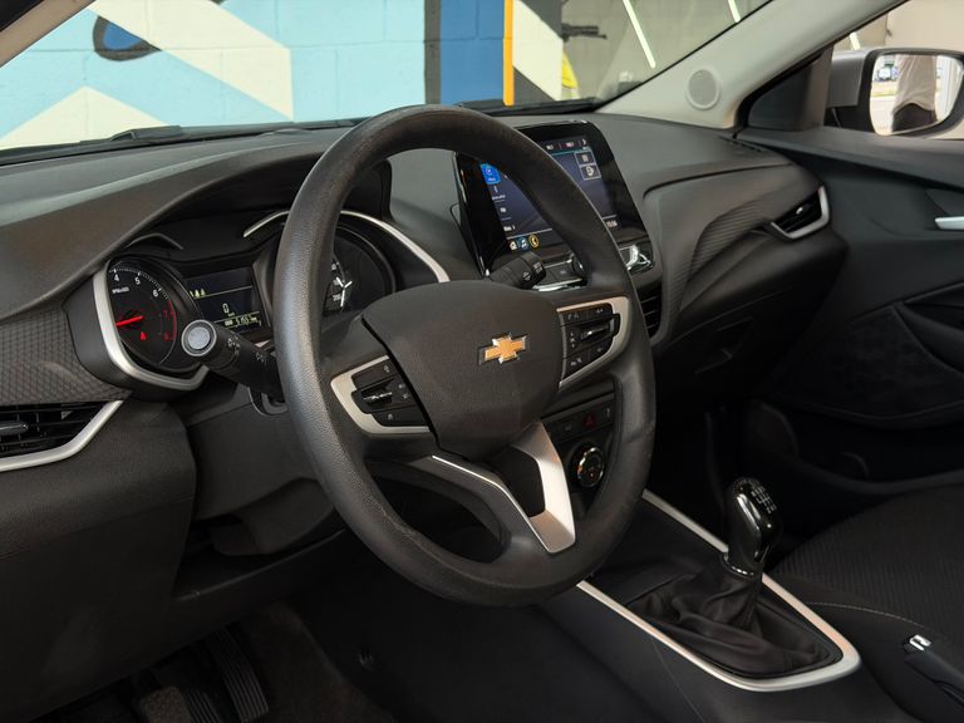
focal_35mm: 48
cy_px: 362
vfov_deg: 30.3
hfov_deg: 39.7
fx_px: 1337
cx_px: 482
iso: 160
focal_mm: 6.76
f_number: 1.78
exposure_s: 1/181
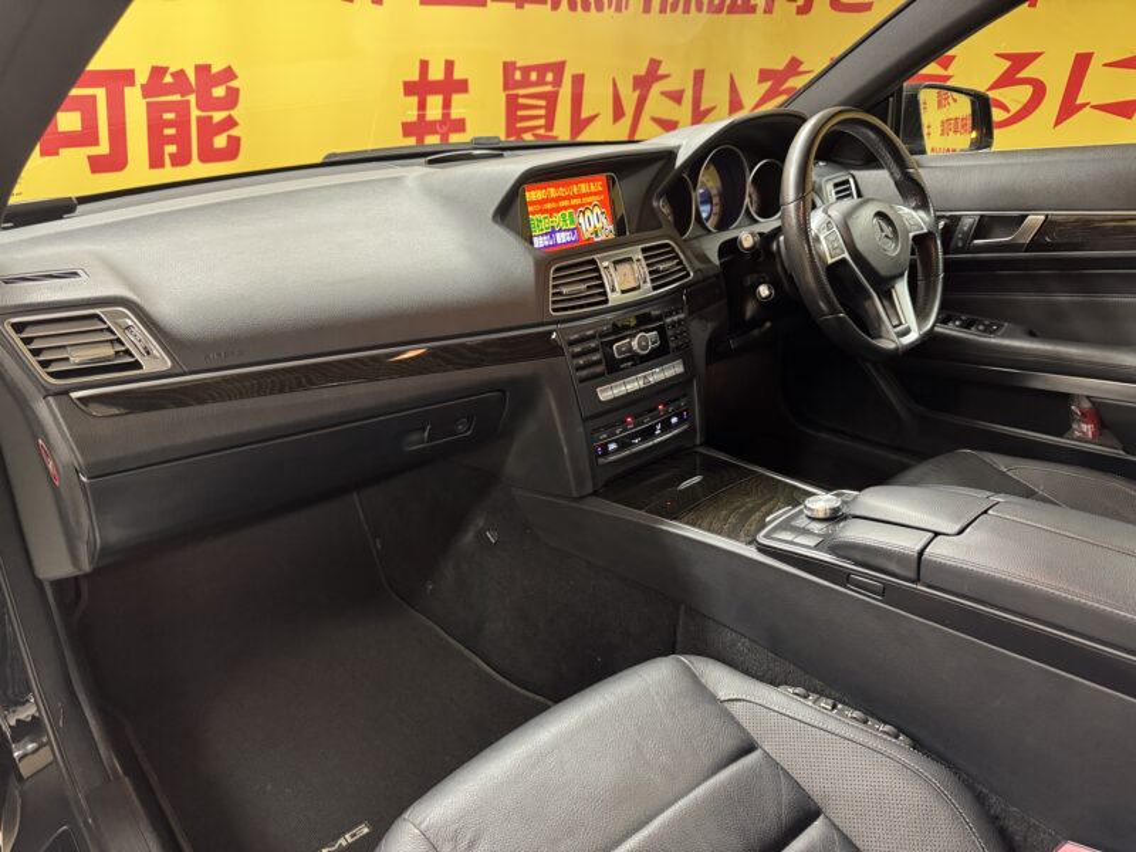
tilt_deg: -21.9
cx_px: 568
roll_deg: +2.2
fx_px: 788
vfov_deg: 56.8
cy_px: 426
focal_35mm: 24
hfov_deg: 71.6
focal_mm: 6.76
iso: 640
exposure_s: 1/50
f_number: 1.78
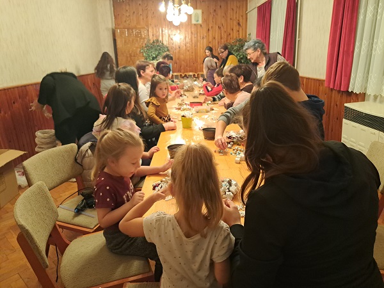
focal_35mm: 24
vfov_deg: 56.8
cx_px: 192
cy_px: 144
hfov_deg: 71.6
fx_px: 266
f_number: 1.8
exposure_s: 1/25
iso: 500
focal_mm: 5.23
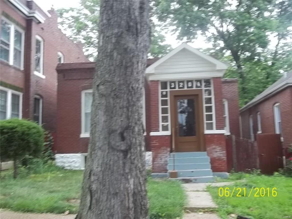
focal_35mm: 32
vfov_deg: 44.2
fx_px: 270
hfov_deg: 56.8
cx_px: 146
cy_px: 110
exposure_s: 1/50
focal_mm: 5.7
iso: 64
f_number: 2.9
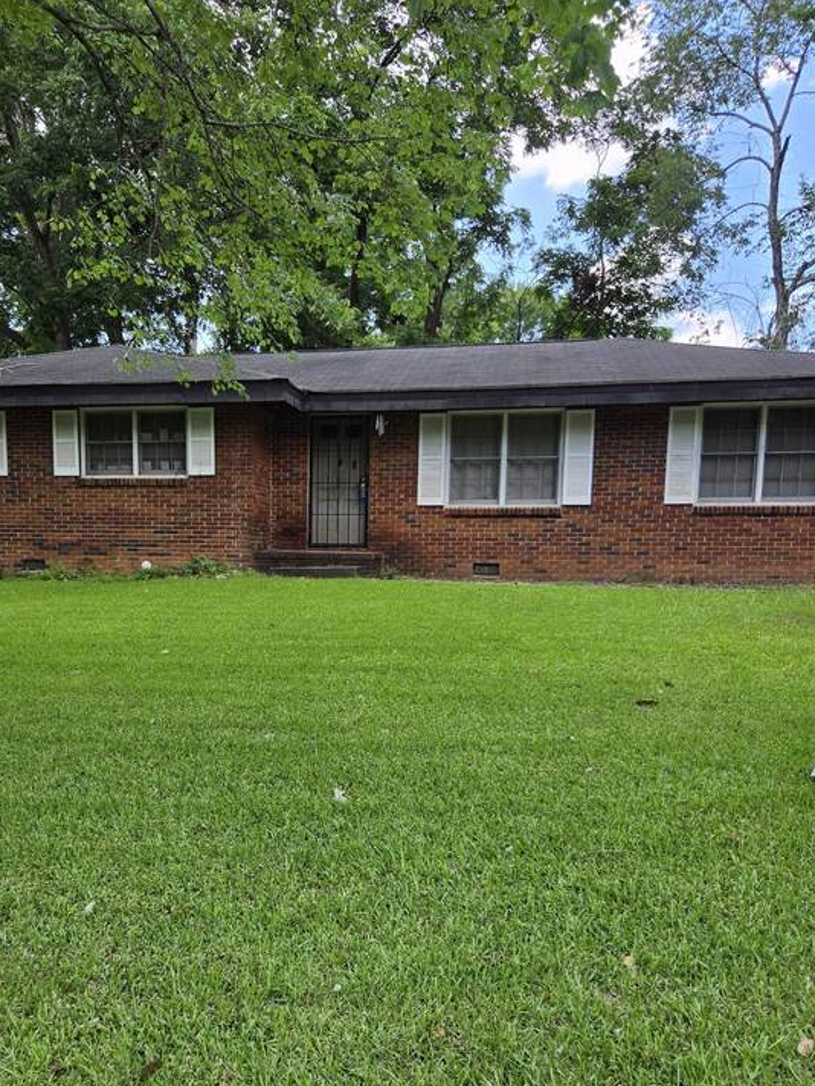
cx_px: 301
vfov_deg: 57.6
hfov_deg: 45.0
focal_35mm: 31
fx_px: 973
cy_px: 677
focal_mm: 5.4
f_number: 1.8
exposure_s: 1/1406
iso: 80
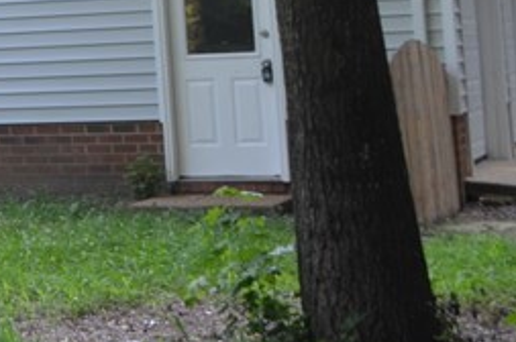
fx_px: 2033
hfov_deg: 12.4
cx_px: -580
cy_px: -107
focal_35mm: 142
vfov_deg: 9.5
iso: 250
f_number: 5.6
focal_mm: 22
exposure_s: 1/60
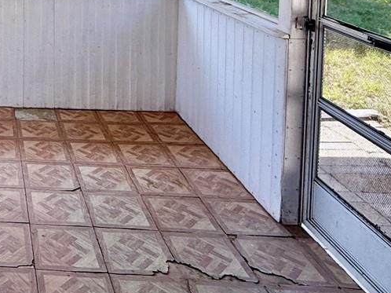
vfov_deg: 27.8
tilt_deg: -3.0
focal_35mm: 45
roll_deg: +0.6
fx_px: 508
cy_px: -67
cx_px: -56
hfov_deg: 35.1
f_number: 2.2
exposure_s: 1/164
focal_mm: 2.22
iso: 50
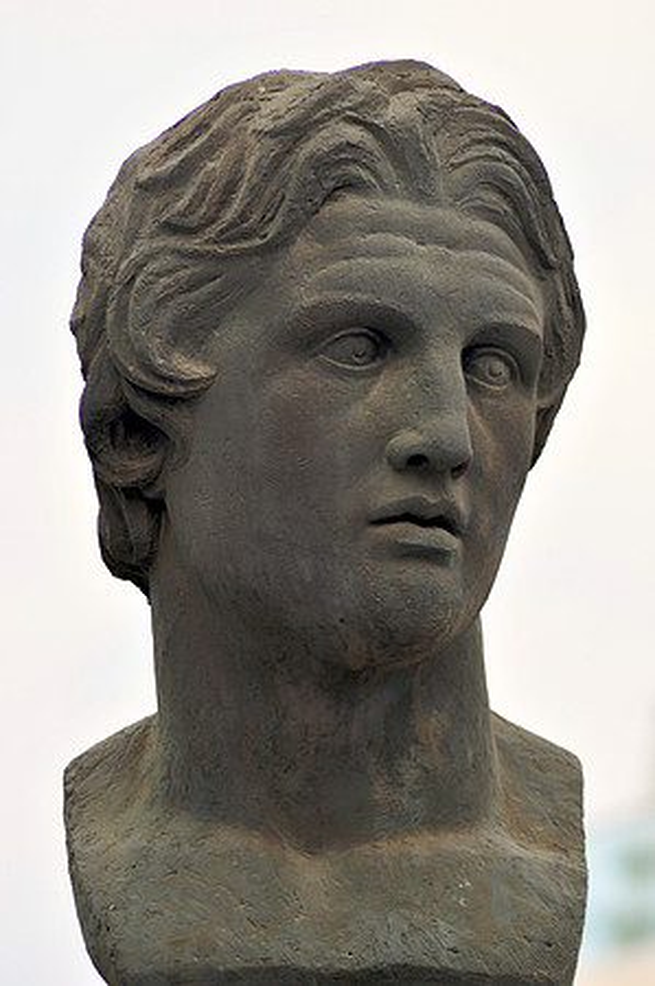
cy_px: 493
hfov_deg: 4.2
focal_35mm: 330
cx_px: 328
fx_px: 9026
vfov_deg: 6.3
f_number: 8
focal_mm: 220
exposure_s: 1/250
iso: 200
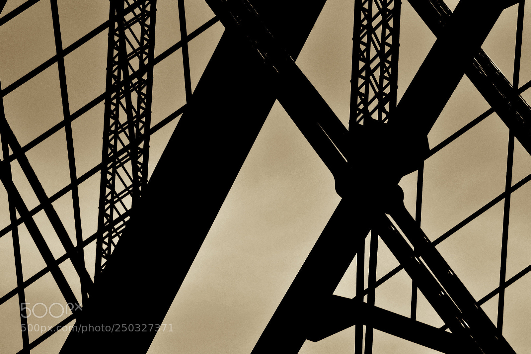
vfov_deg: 4.6
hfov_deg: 6.9
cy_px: 177
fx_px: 4424
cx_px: 266
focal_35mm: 300
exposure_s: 1/500
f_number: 14
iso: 400
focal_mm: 200
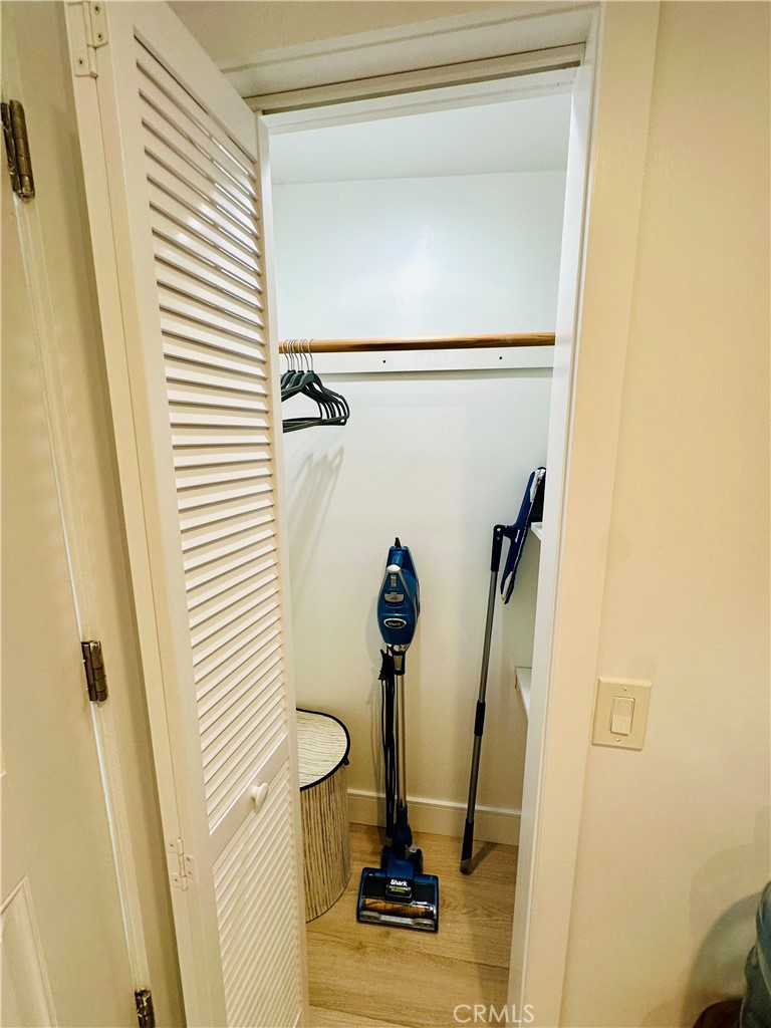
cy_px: 514
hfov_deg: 85.7
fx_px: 416
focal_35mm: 14
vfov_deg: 102.1
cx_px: 386
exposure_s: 1/120
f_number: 2.2
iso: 125
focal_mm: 2.22
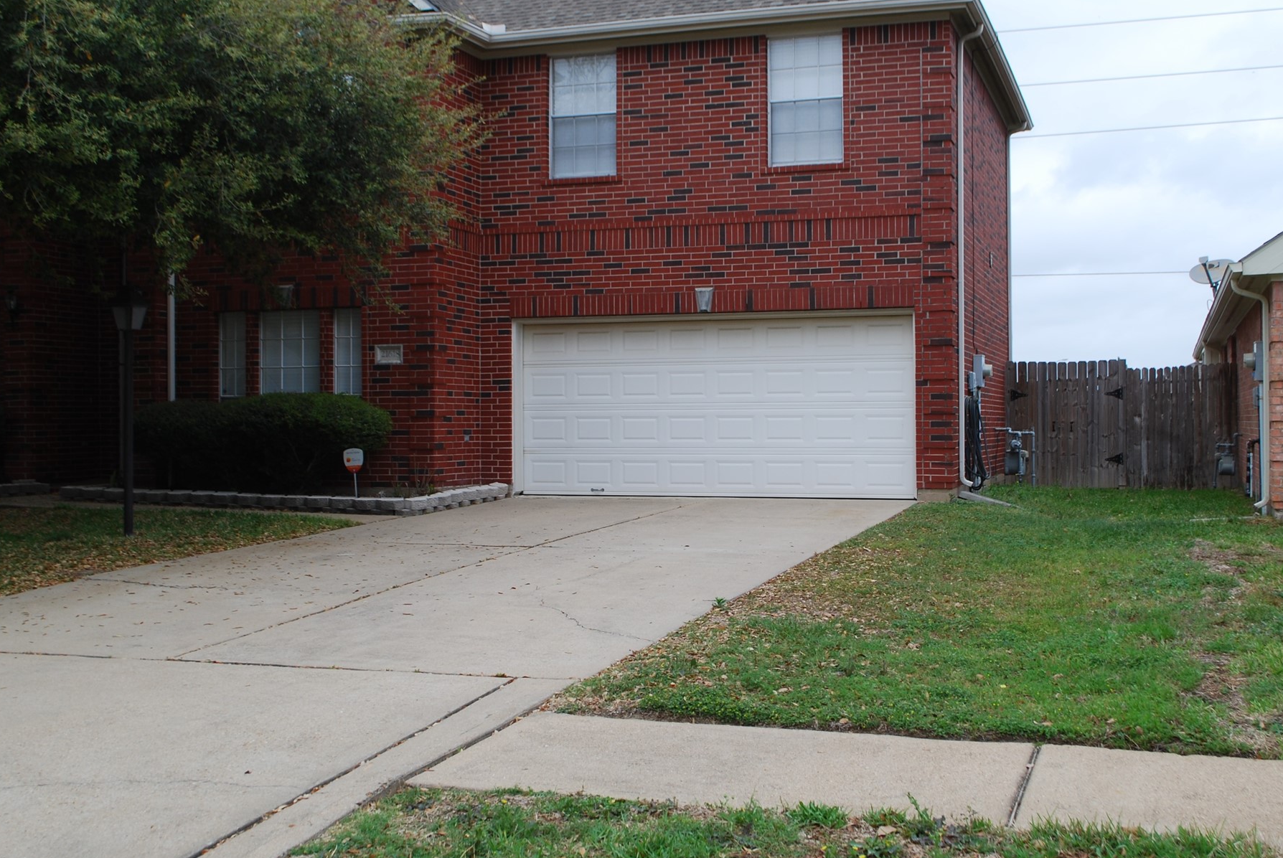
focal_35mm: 40
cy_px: 387
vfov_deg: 33.4
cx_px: 676
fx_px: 1427
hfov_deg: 48.4
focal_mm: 22
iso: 100
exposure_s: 1/125
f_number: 5.6
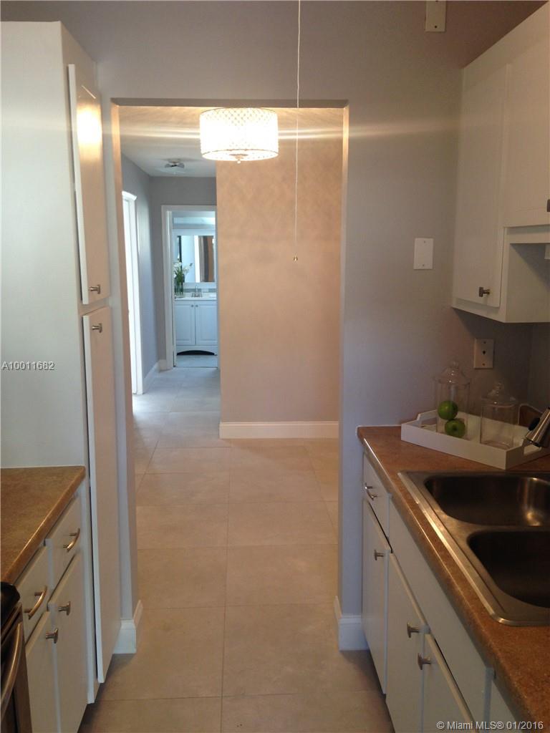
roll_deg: -2.9
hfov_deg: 42.9
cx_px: 275
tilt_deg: -6.2
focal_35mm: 33
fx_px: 699
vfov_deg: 55.4
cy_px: 366
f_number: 2.4
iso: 64
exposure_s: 1/20
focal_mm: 4.12
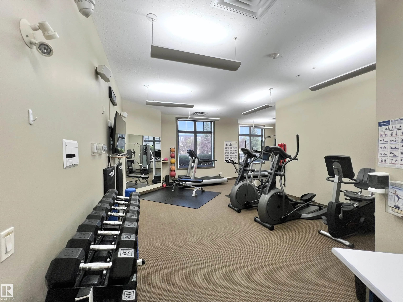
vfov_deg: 89.9
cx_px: 202
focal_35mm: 13
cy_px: 151
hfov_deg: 106.2
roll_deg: +1.0
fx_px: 151
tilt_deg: -0.5
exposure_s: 1/120
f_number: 1.8
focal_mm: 1.57
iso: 200
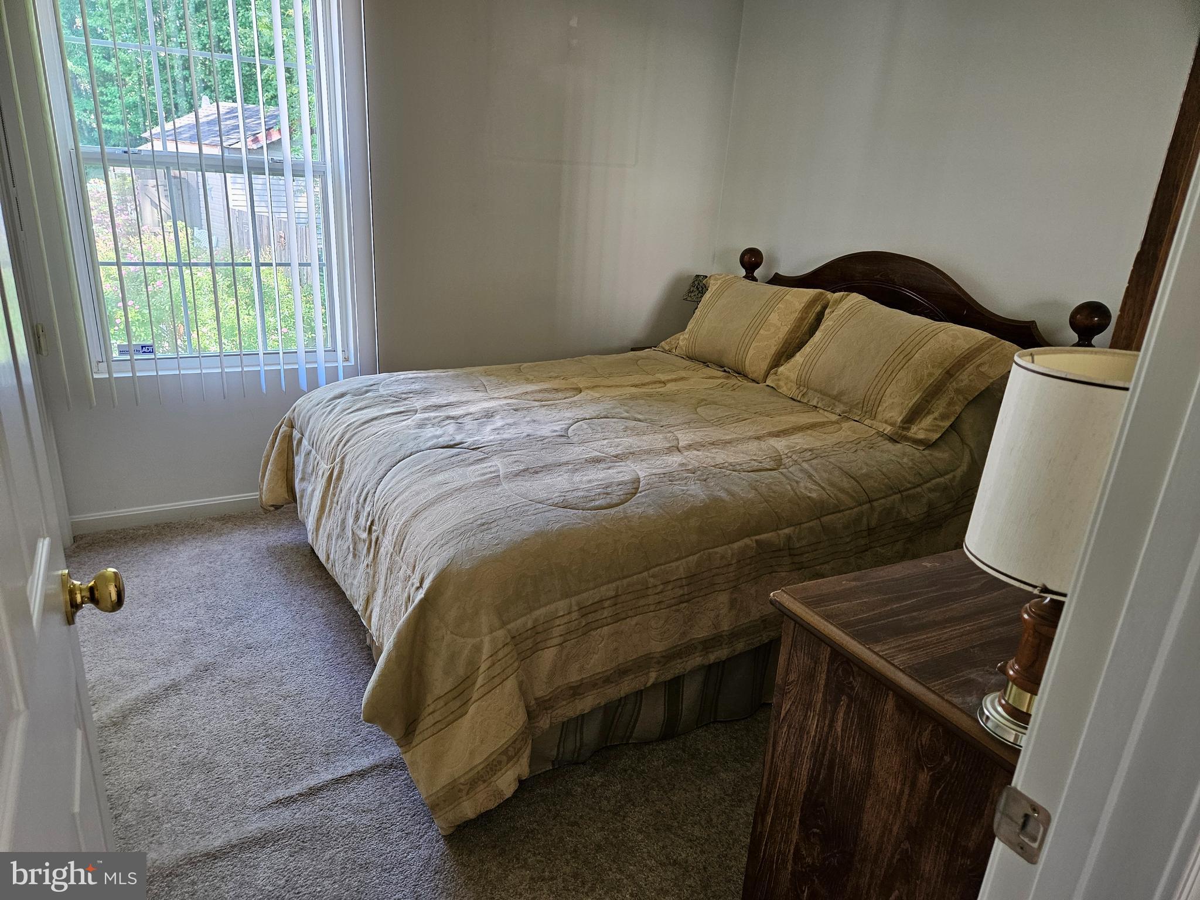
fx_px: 797
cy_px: 450
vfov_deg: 58.9
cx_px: 600
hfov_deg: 73.9
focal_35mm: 23
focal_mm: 5.4
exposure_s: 1/120
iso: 320
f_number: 1.8
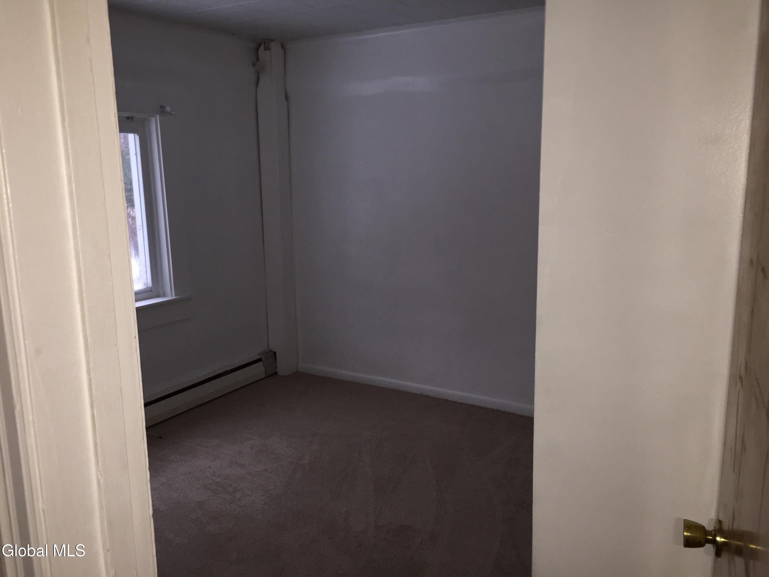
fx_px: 644
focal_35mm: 29
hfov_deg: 61.7
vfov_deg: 48.2
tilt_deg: -11.2
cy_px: 288
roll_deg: +1.2
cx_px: 384
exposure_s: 1/16
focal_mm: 4.15
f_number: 2.2
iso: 64
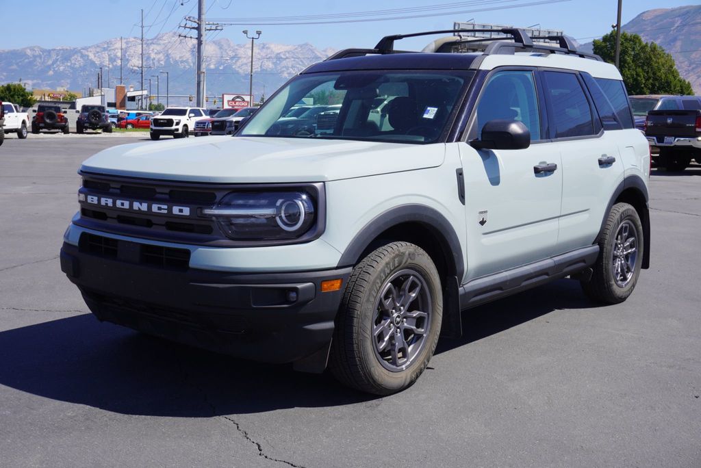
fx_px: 847
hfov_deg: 44.9
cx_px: 350
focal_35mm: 44
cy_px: 234
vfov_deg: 30.9
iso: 100
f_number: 11
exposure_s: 1/125
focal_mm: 29
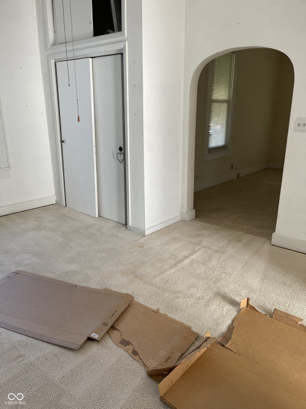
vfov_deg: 69.4
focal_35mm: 25
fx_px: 295
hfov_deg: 54.9
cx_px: 153
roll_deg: -0.1
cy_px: 204
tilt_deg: -18.3
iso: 125
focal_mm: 5.1
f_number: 1.6
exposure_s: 1/121
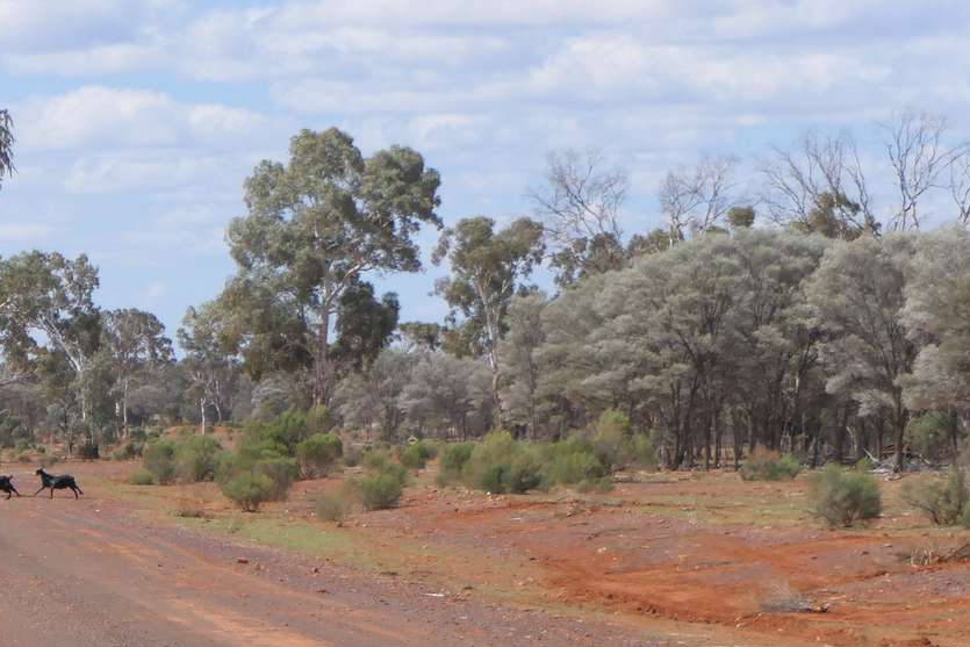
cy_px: 482
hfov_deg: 8.3
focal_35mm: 246
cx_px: -28
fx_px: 6629
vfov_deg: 5.6
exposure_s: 1/800
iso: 400
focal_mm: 39.2
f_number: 4.2
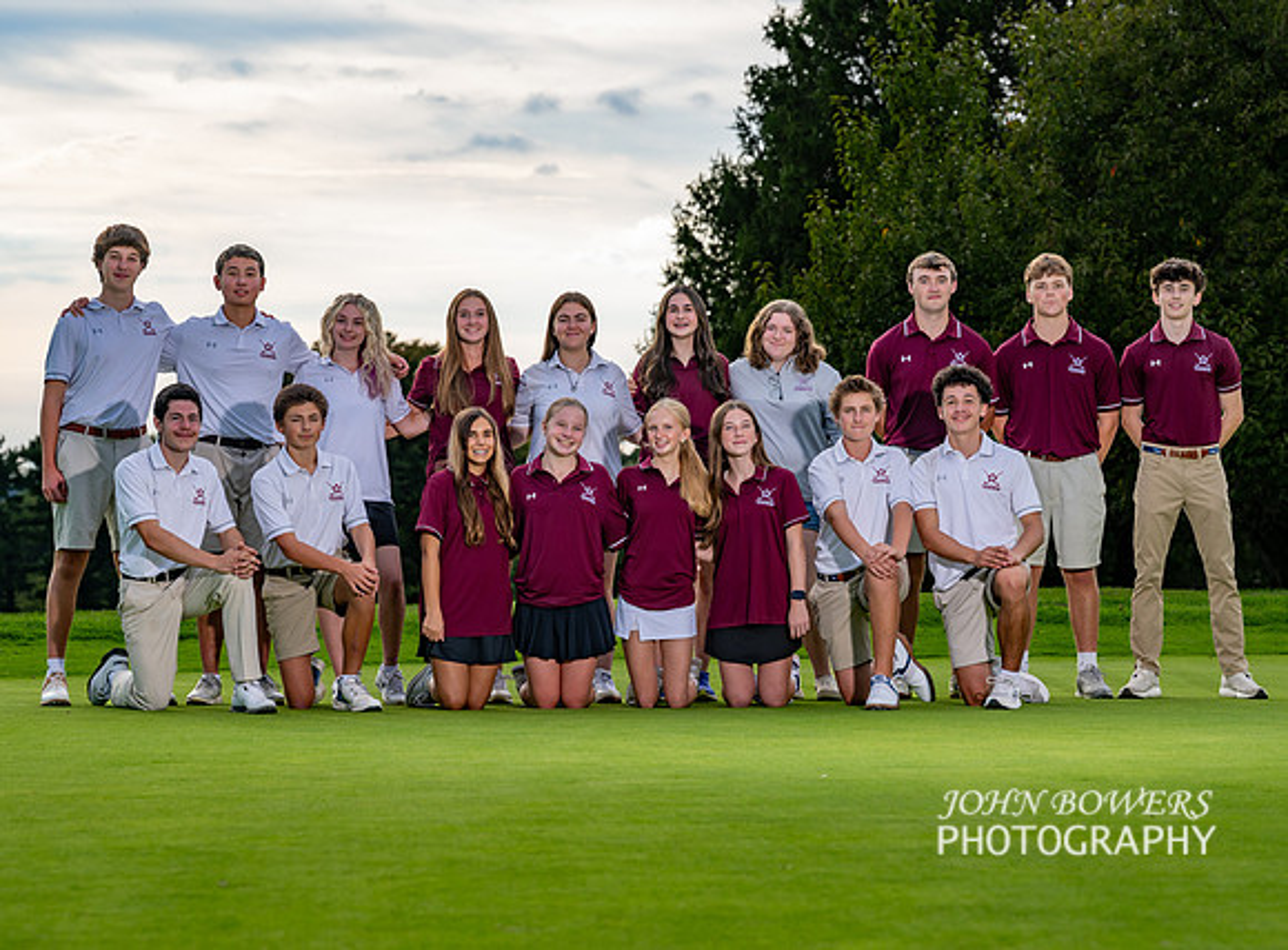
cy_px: 487
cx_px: 614
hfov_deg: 18.4
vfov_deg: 13.7
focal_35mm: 107
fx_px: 3965
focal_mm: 92
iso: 160
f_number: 5
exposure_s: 1/500
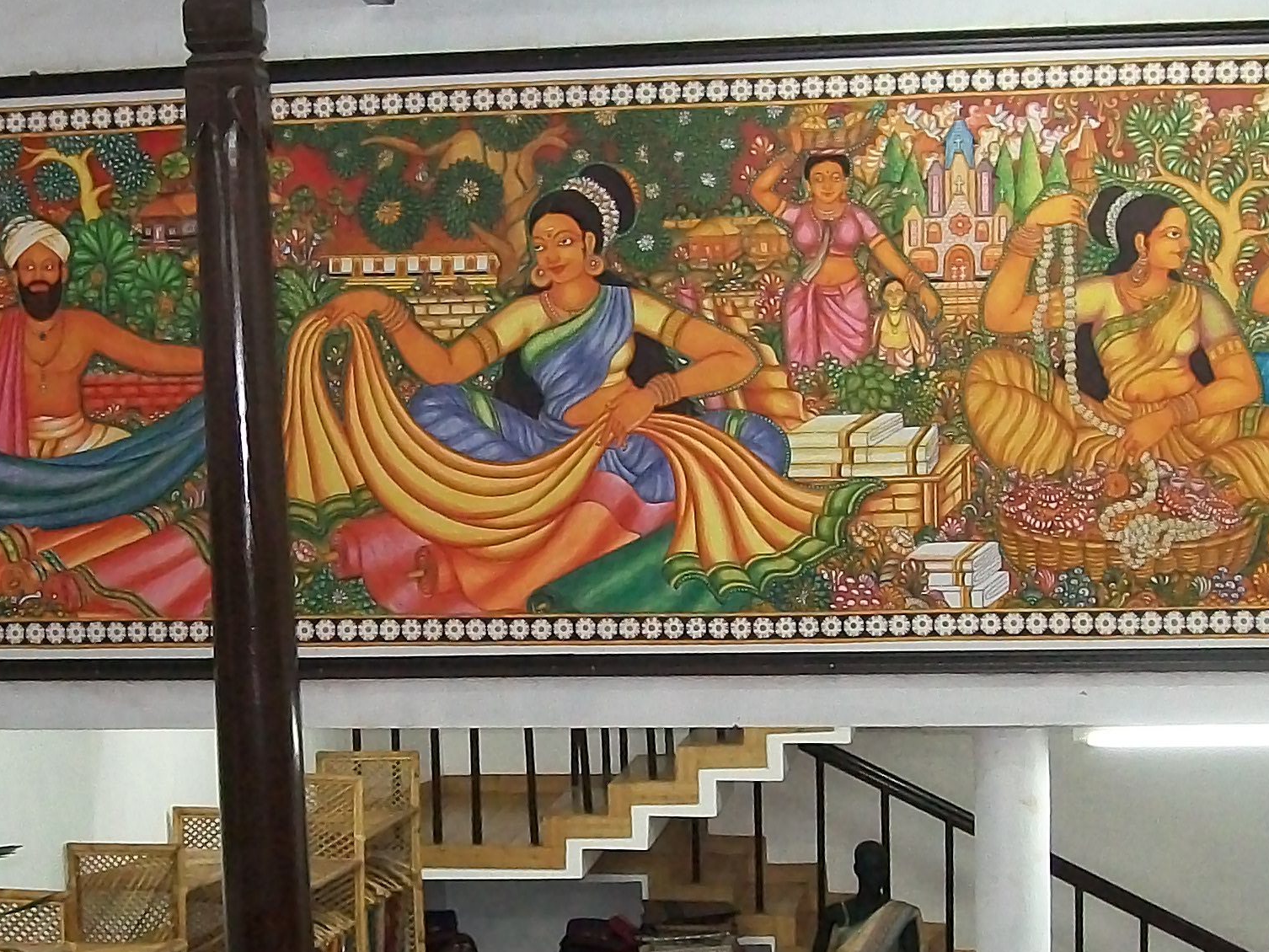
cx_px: 402
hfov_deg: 24.9
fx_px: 2860
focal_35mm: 78
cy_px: 626
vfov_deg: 18.9
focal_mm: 6
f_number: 2.7
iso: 240
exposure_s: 1/30
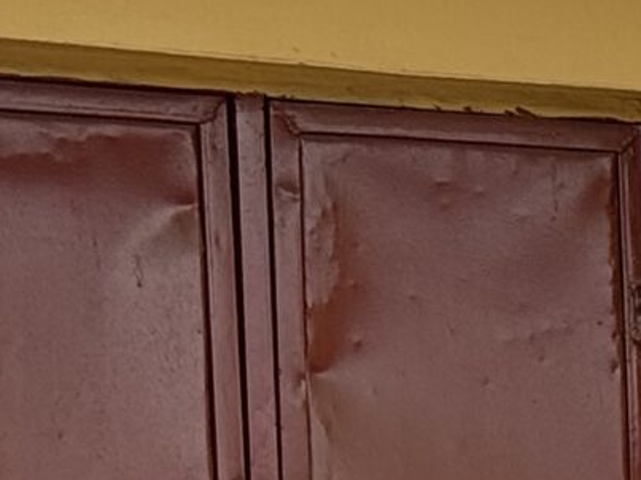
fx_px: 5646
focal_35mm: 305
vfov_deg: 4.8
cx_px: 1664
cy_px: 1003
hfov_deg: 6.2
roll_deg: +0.0
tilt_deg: -0.9
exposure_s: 1/2208
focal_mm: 6.76
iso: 80
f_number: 1.78
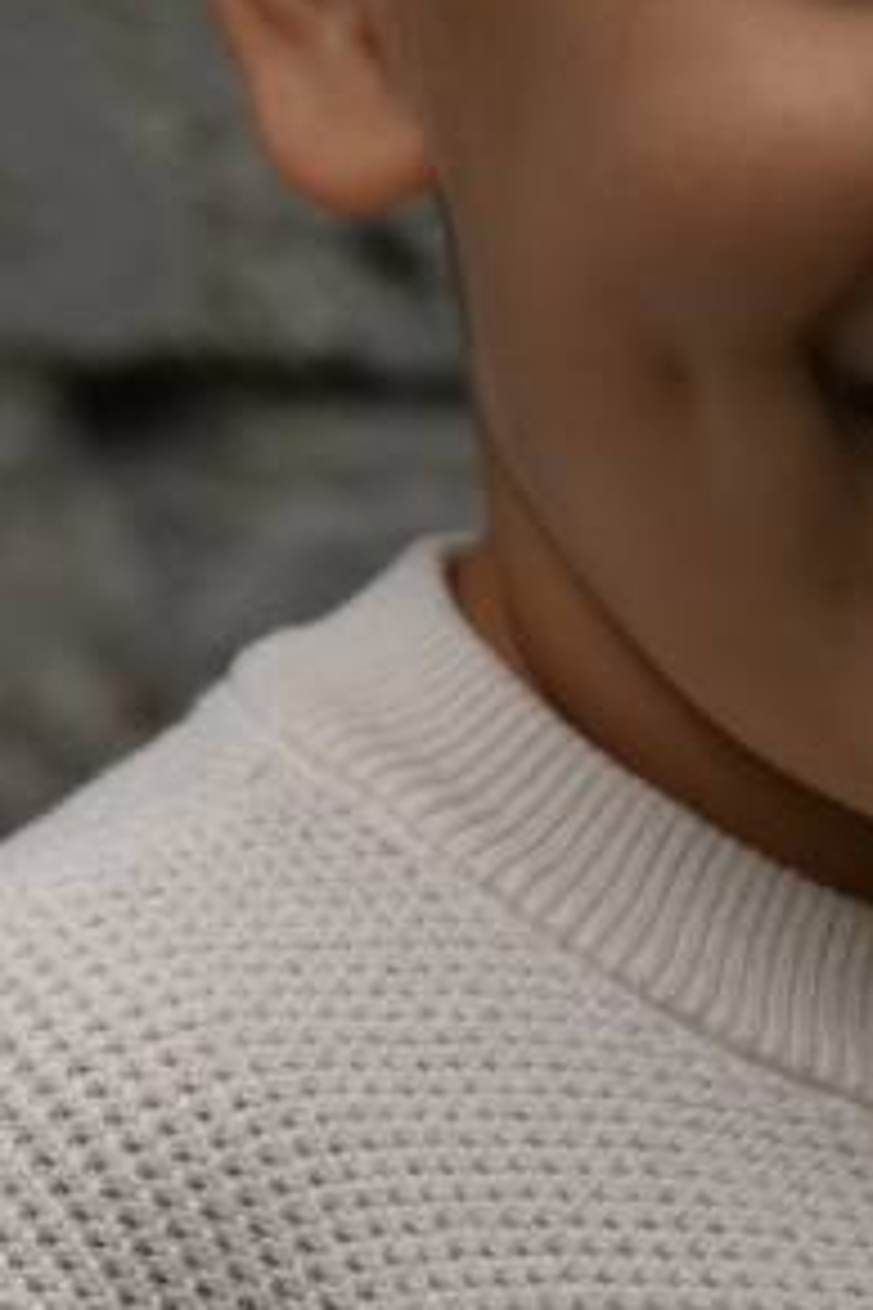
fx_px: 18004
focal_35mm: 495
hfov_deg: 2.8
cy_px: 707
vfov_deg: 4.2
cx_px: 1143
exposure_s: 1/500
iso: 400
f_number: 6.3
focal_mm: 120
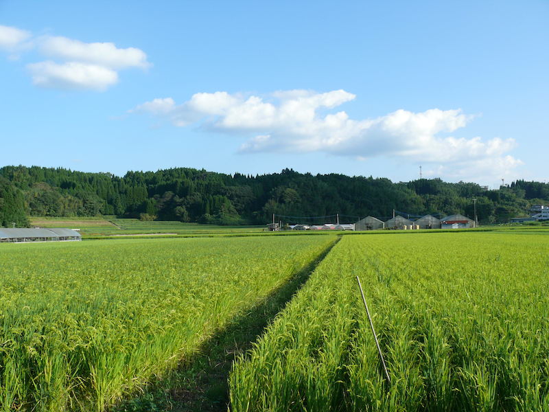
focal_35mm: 35
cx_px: 274
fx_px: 555
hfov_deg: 52.6
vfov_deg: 40.7
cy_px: 206
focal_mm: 7.4
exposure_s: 1/320
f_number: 5.6
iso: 100
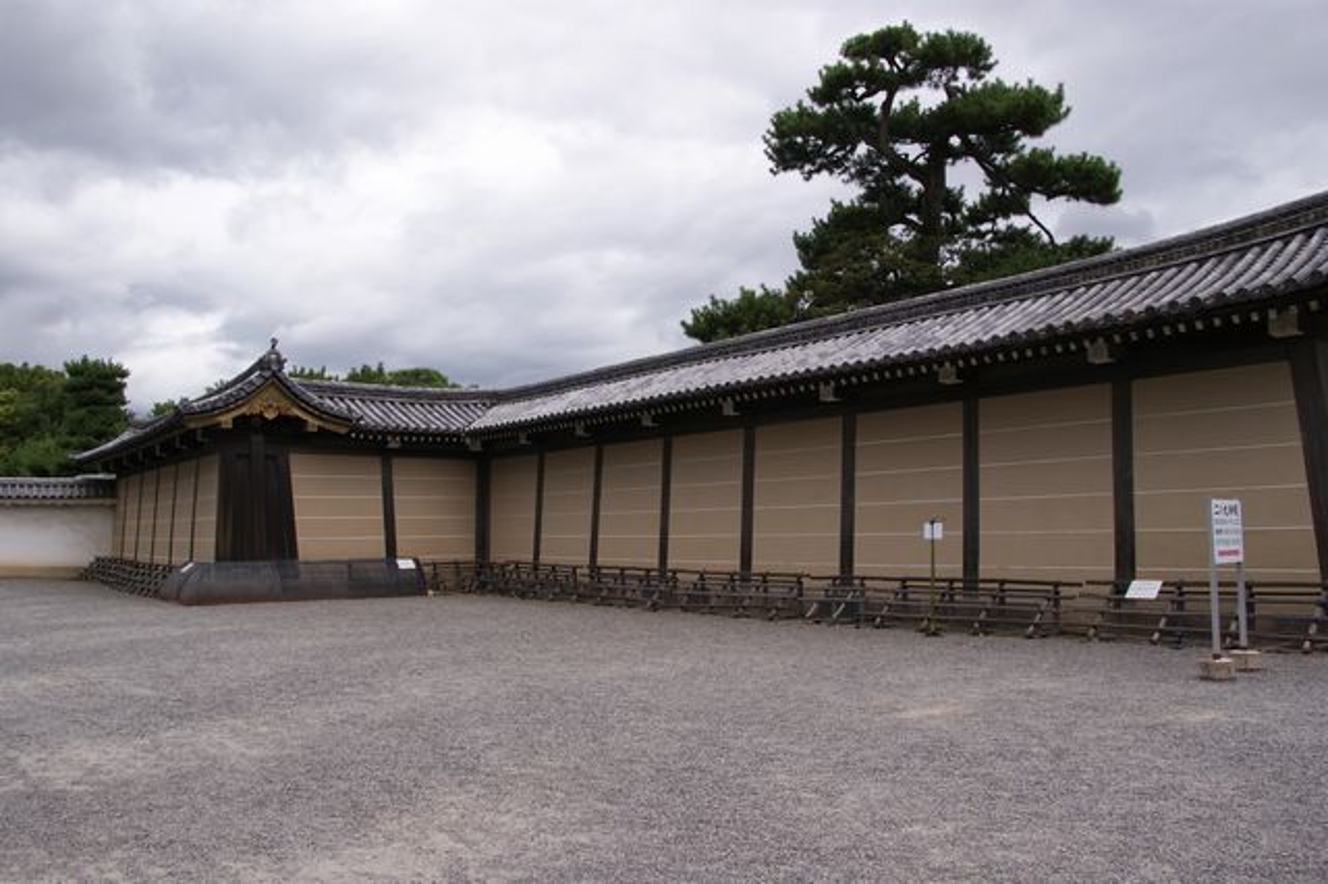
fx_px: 995
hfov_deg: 67.4
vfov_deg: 47.9
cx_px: 664
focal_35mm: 27
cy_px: 442
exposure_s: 1/125
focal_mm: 18
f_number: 11
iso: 100
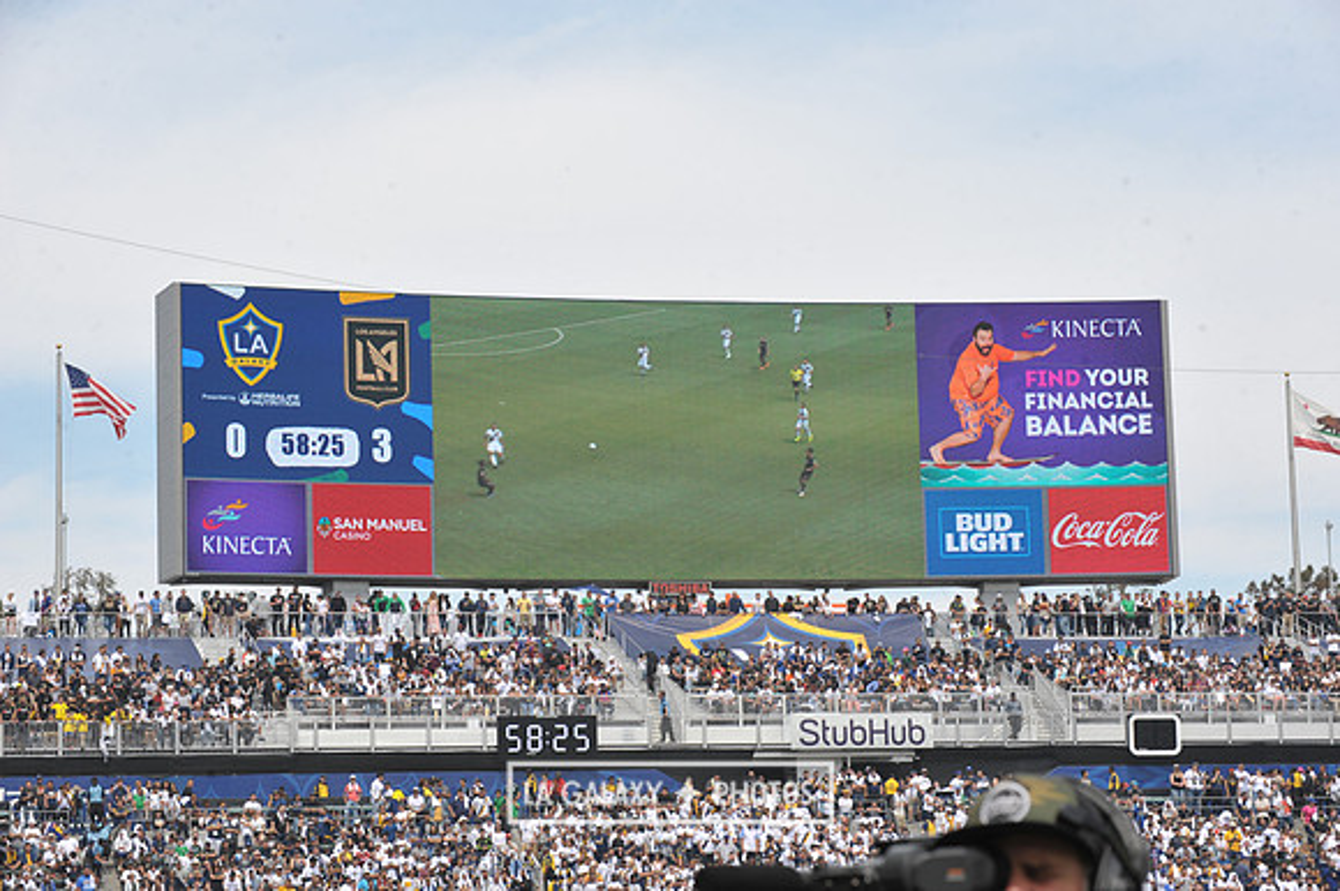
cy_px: 446
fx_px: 4092
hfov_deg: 18.6
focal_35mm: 110
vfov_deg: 12.4
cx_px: 670
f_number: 10
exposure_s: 1/400
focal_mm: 110
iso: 320
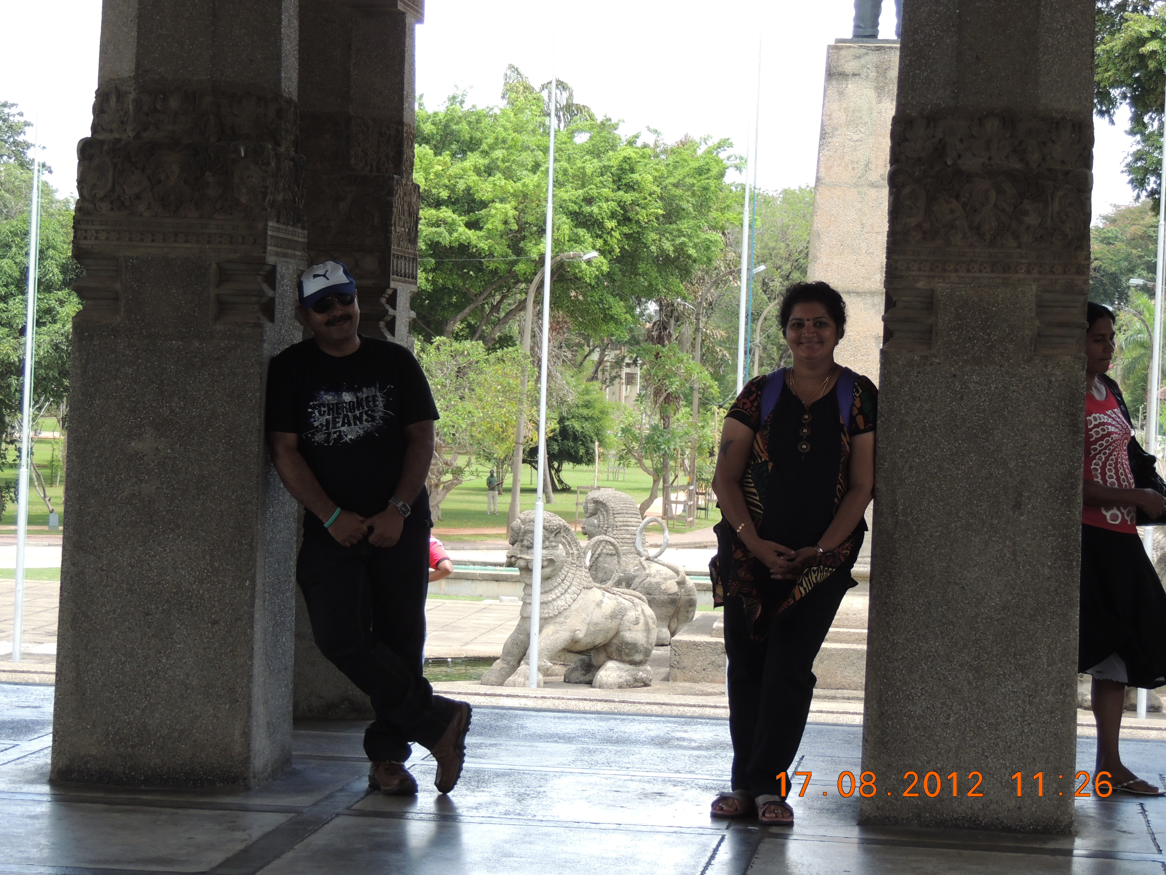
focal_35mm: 90
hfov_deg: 21.8
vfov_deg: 16.4
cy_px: 438
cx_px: 583
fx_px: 3032
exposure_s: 1/400
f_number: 4.1
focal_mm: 16
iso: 200
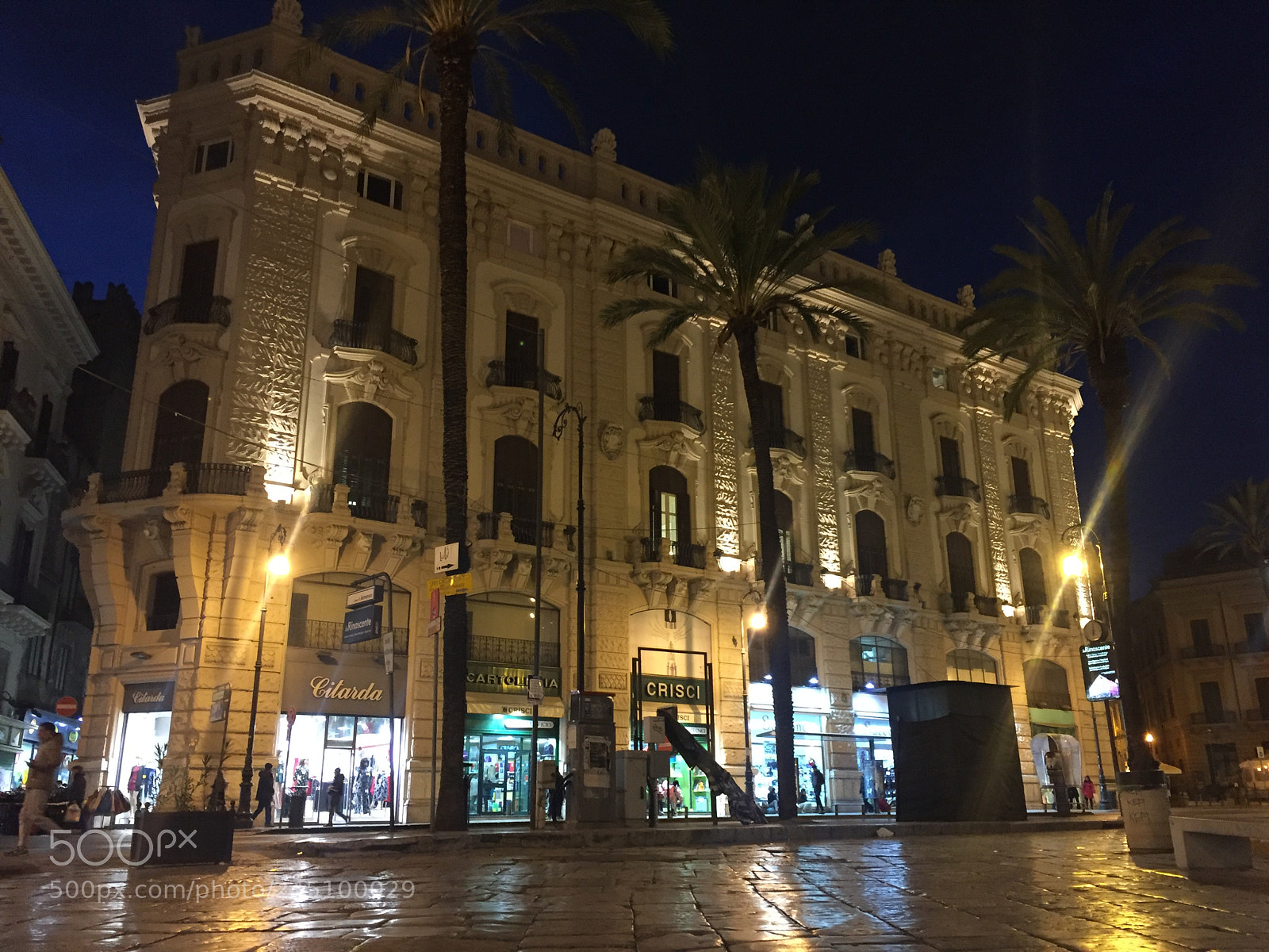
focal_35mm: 29
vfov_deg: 48.2
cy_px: 476
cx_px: 634
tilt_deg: +15.6
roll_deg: -0.1
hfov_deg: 61.7
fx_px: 1063
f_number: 2.2
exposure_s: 1/20
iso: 250
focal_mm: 4.15
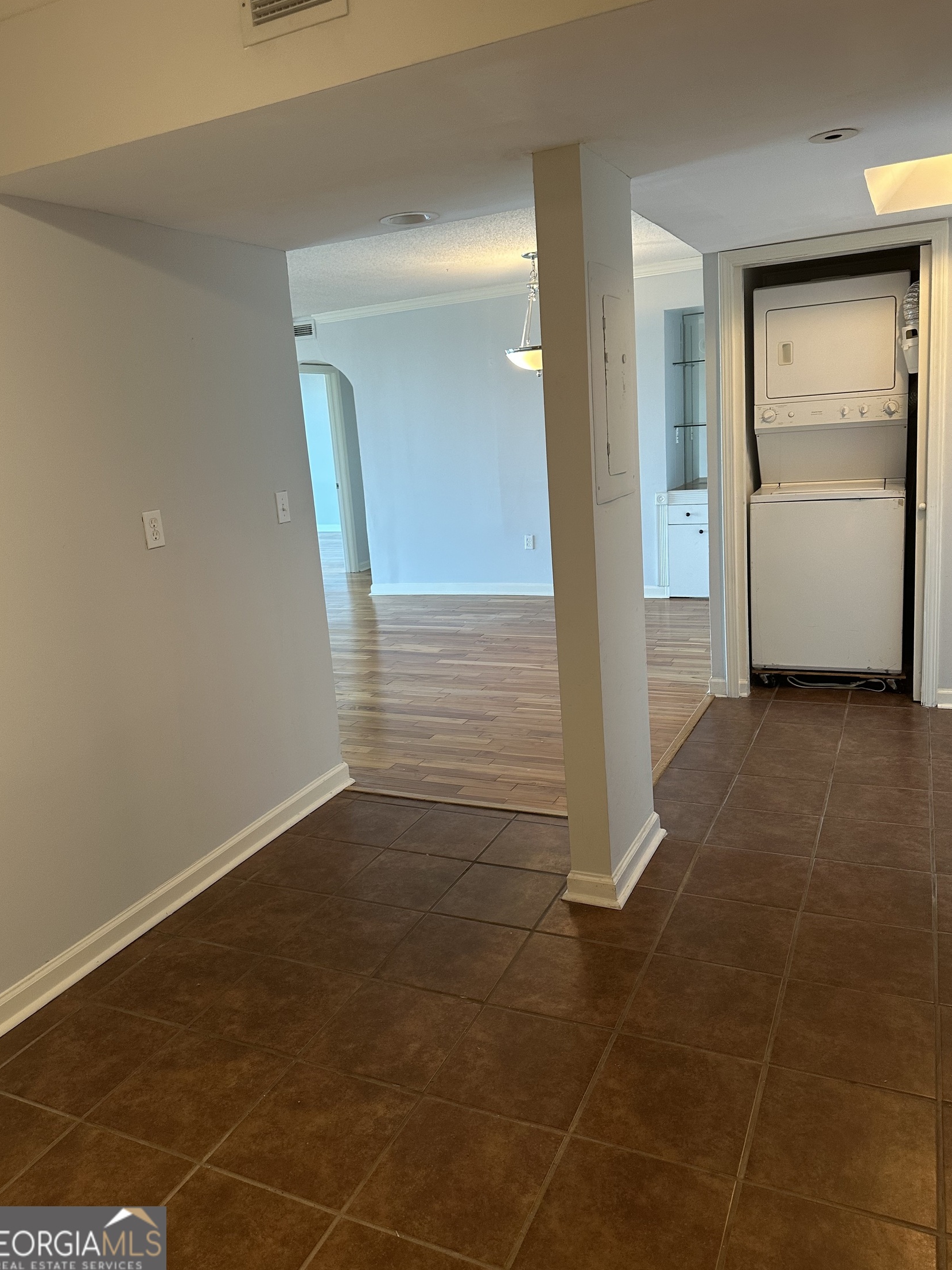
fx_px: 917
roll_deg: +3.9
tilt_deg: -11.0
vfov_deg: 69.4
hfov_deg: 54.9
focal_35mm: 25
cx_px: 464
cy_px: 611
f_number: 1.78
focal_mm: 6.86
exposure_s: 1/60
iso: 200
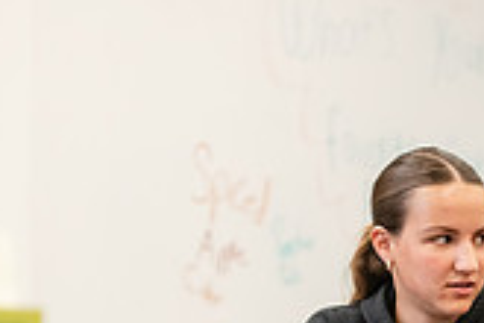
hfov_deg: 7.3
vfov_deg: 4.9
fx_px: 3791
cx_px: 549
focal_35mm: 282
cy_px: 351
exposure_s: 1/200
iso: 1000
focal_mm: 80
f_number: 3.2
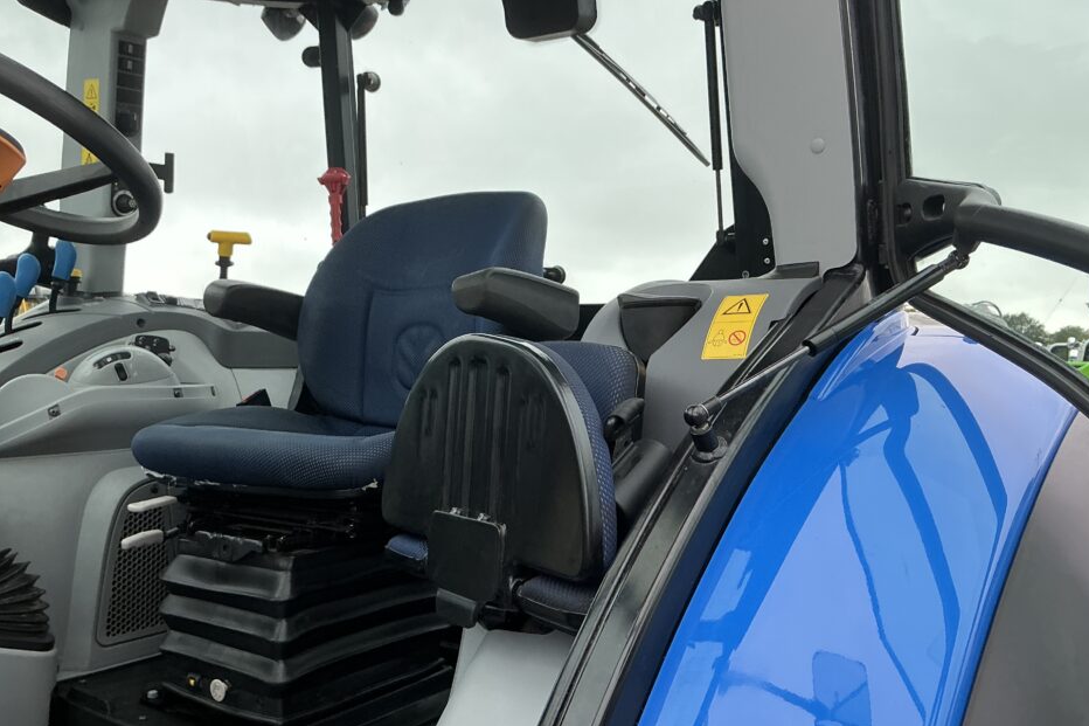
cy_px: 336
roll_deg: -0.8
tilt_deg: +3.7
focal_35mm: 32
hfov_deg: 58.7
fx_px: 968
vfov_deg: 41.1
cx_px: 504
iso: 25
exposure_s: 1/397
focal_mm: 3
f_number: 1.8
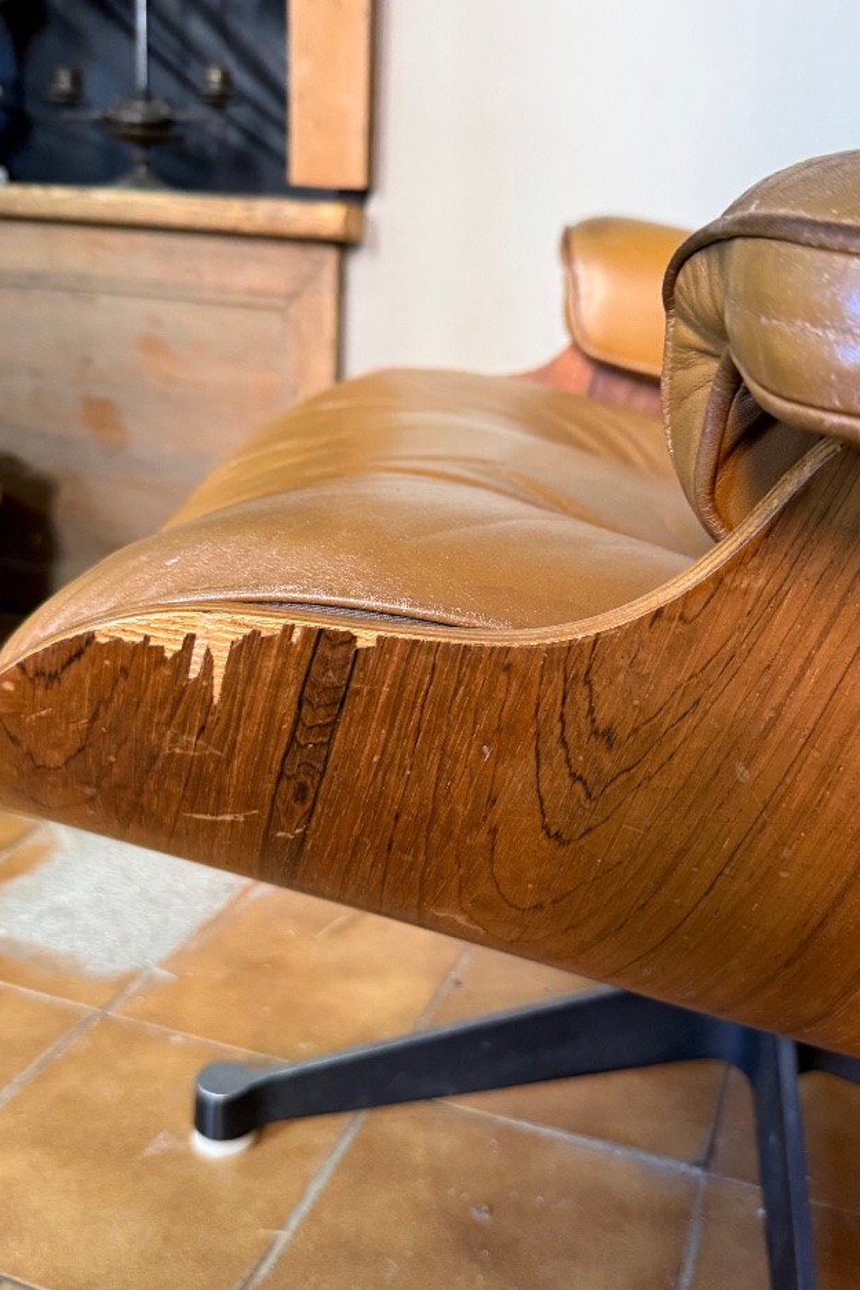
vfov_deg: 58.7
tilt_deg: -18.6
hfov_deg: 41.0
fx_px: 1147
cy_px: 649
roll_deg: -3.1
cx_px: 481
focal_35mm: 32
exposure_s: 1/60
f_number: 1.78
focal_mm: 6.76
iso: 320
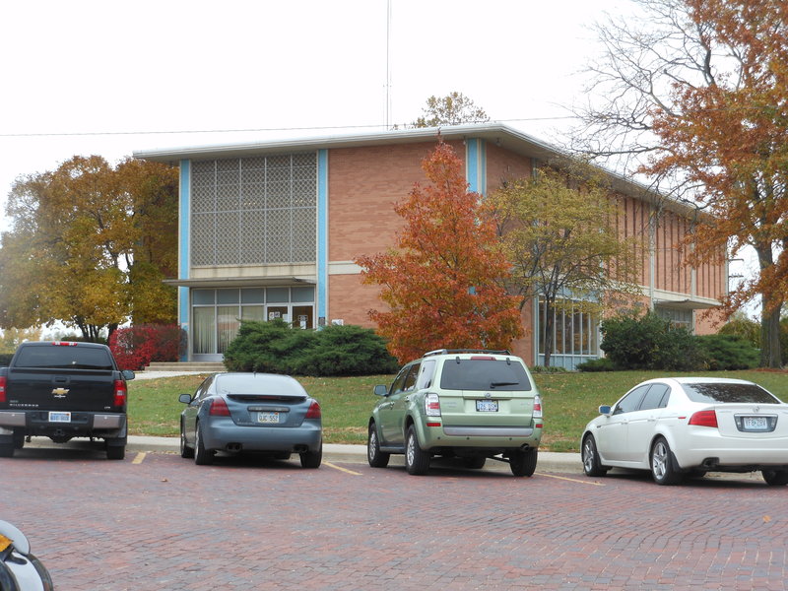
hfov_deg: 30.7
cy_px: 296
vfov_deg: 23.3
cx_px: 394
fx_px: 1434
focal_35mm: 63
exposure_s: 1/40
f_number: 5
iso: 80
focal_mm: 11.2
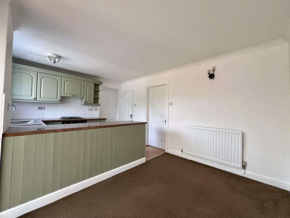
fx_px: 109
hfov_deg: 106.2
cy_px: 109
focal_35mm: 13
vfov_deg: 89.9
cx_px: 145
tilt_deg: +0.0
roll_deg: -1.1
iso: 64
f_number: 1.8
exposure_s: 1/99
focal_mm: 1.57
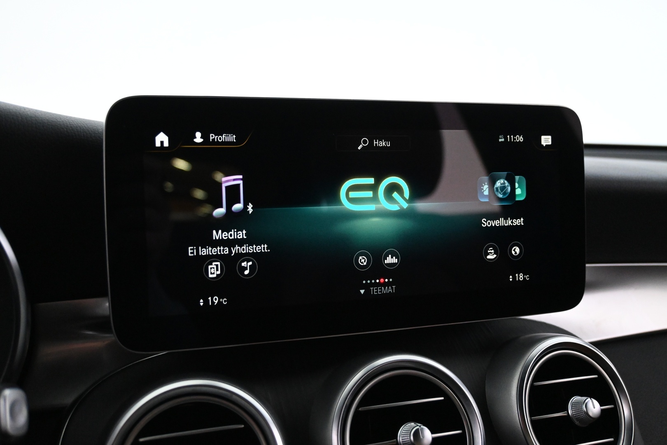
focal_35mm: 36
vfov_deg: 36.9
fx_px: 667
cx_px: 334
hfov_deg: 53.1
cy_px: 222
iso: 4500
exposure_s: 1/40
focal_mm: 24
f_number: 4.2
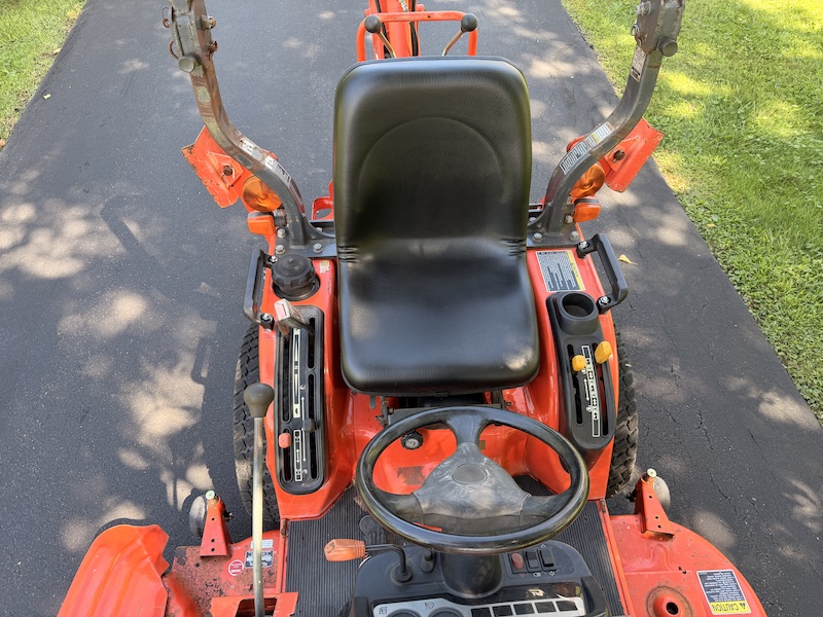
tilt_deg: -51.6
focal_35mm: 24
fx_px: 571
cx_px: 412
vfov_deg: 56.8
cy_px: 308
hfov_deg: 71.6
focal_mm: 6.76
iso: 80
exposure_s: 1/180
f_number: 1.78
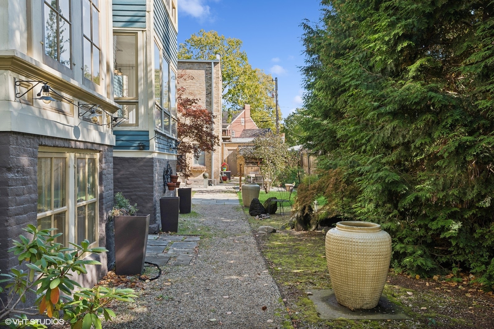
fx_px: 412
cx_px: 247
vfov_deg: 43.6
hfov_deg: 61.9
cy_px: 164
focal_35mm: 30
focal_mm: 30
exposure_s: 1/160
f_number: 8
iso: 320
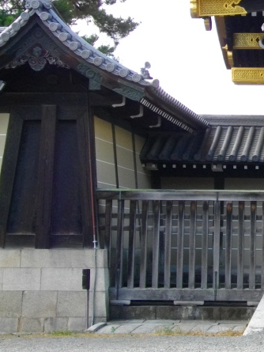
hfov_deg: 12.3
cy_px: 97
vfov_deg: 17.0
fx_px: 1169
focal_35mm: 115
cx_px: 397
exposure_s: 1/160
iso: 100
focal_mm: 8.8
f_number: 3.6
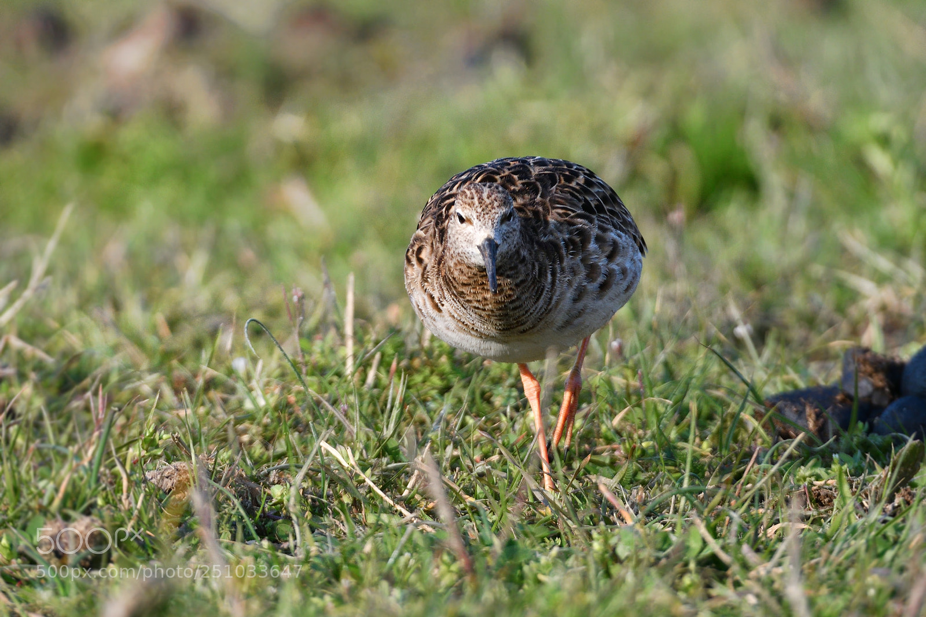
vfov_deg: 1.5
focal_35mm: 900
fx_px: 23144
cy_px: 308
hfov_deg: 2.3
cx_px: 463
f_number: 8
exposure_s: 1/1600
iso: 720
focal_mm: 600
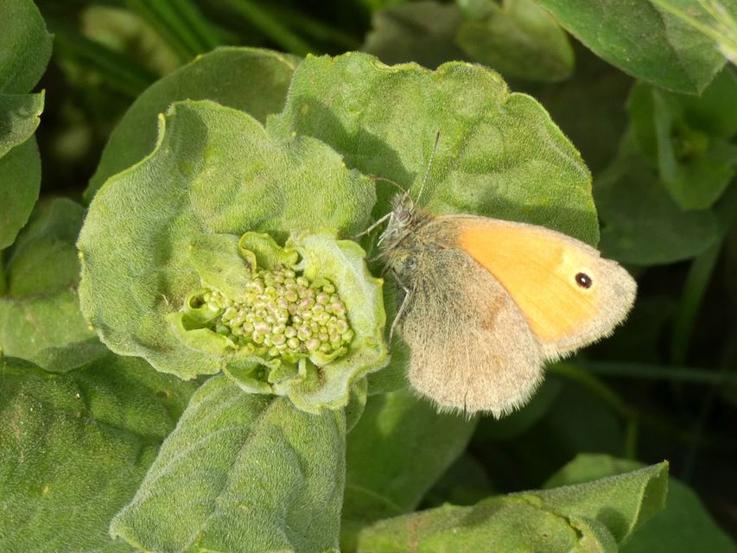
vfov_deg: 9.9
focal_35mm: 150
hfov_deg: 13.2
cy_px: 276
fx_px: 3194
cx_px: 368
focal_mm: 26.9
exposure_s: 1/80
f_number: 5.4
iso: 100
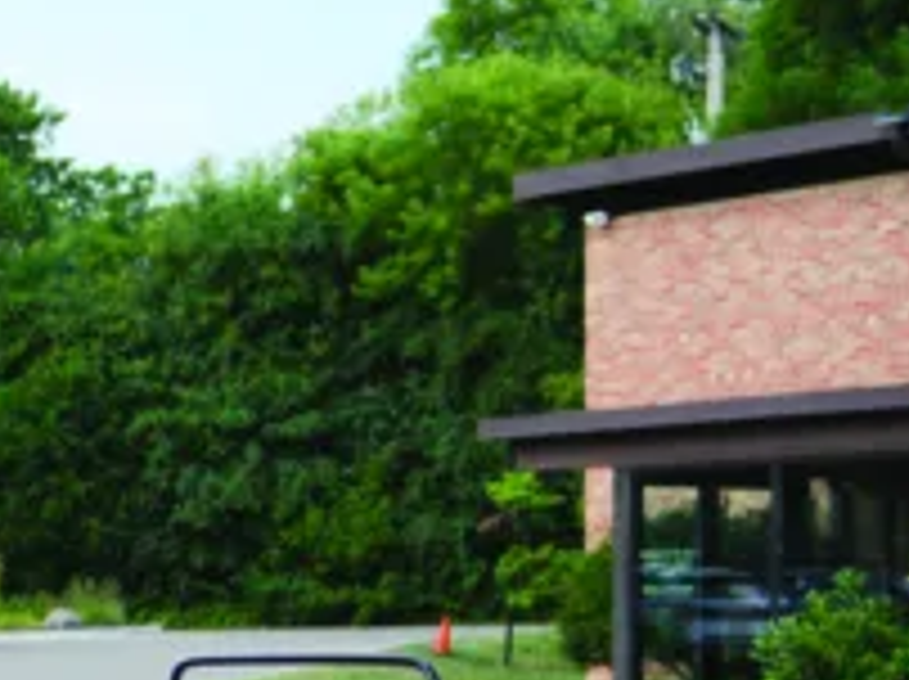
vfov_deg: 12.4
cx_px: -644
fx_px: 3095
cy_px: 635
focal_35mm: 118
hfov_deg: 14.9
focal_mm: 33
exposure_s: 1/500
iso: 100
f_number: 4
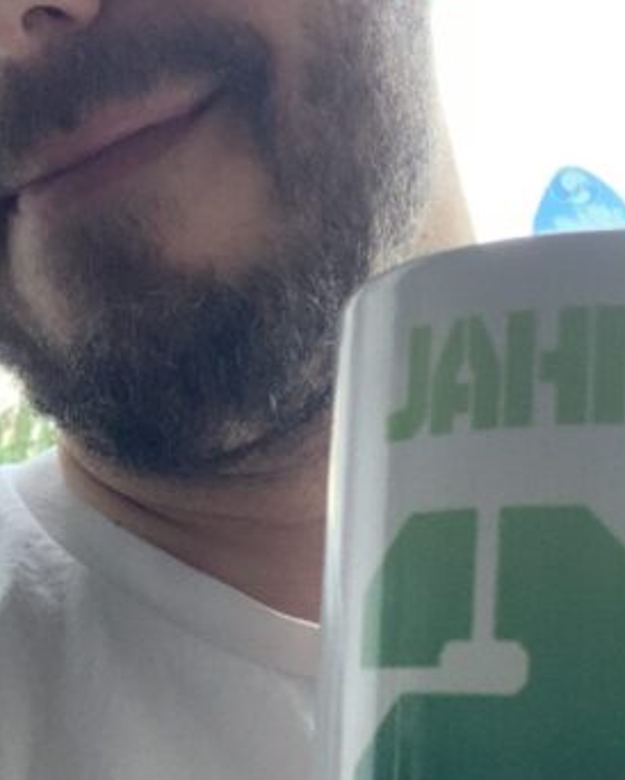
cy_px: 383
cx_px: 422
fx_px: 1686
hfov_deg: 20.9
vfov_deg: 26.0
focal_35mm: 73
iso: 320
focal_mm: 2.87
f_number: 2.2
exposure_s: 1/40
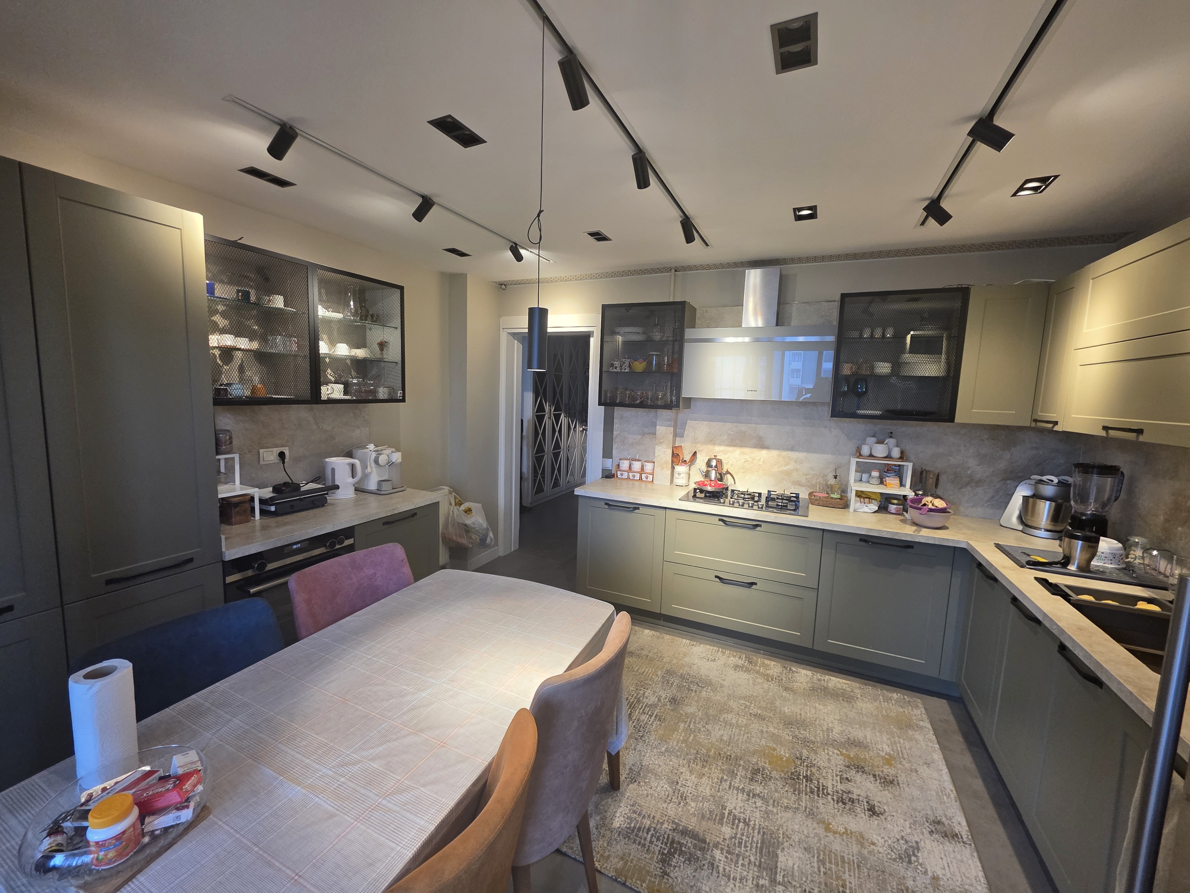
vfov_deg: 89.9
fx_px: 447
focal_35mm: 13
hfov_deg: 106.2
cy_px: 446
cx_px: 595
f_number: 1.9
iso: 200
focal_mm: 2.2
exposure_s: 1/120
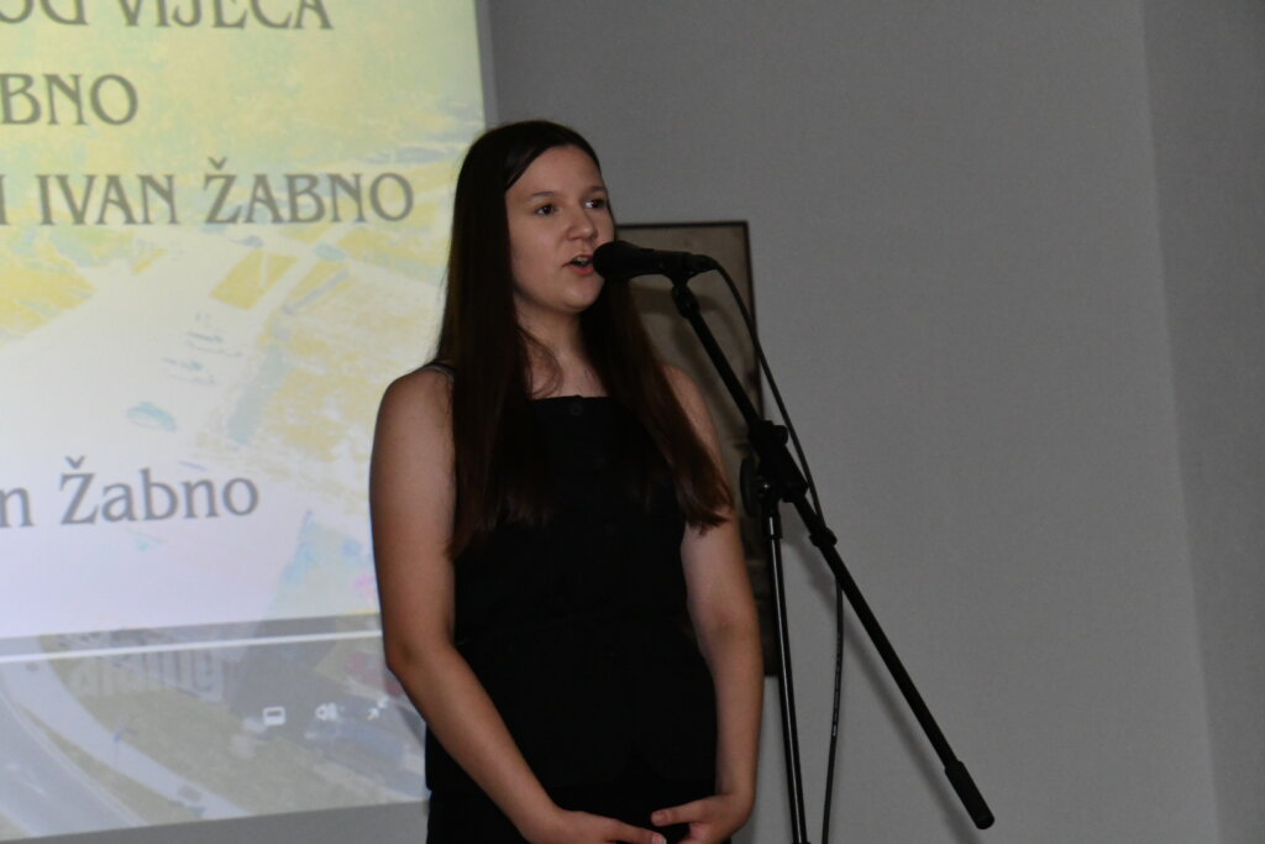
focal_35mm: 150
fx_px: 5271
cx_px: 632
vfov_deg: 9.2
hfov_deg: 13.7
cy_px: 422
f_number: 7.1
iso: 4000
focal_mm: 100
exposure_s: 1/200
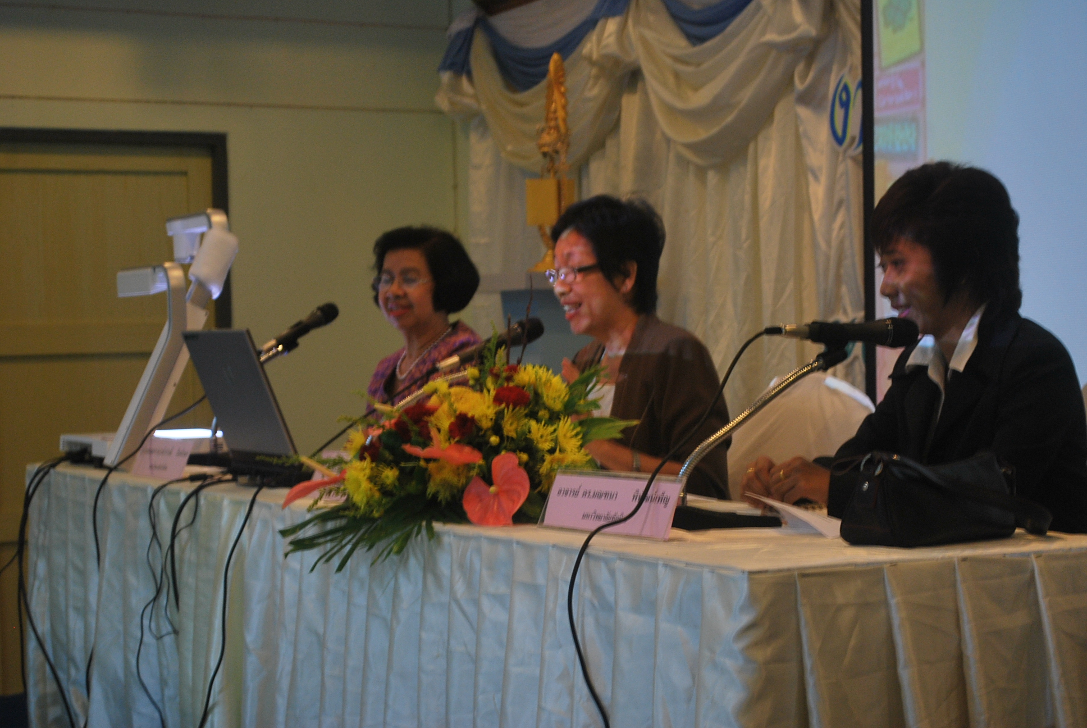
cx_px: 544
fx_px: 2177
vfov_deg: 19.0
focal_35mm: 72
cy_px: 364
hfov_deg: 28.0
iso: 400
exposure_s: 1/15
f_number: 5.6
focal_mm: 48
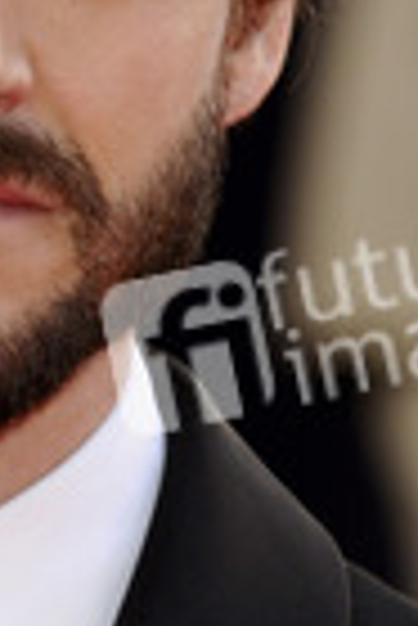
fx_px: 12359
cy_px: 104
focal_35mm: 711
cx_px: -74
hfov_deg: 1.9
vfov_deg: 2.9
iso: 320
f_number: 5
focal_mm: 165
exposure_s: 1/250
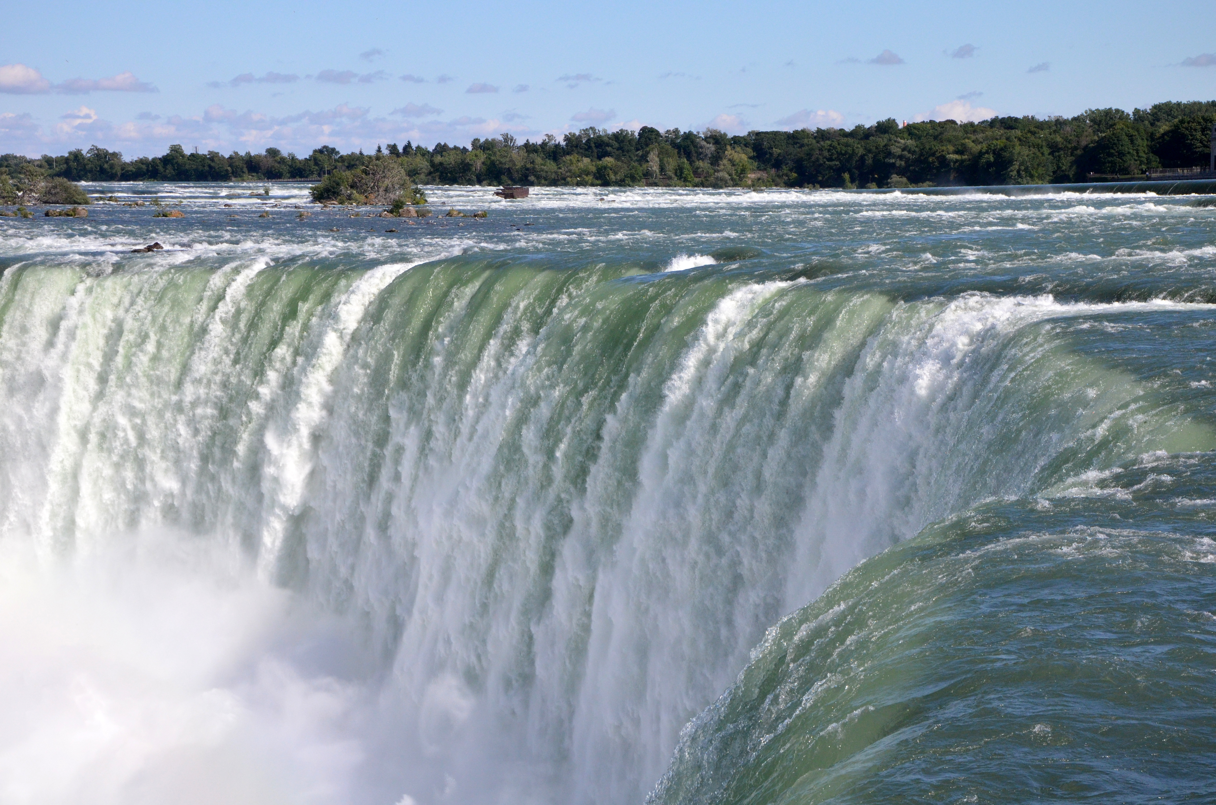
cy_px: 402
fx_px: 2528
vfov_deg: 18.1
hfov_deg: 27.0
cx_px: 608
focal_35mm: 75
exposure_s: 1/1600
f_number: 10
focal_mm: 50
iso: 1250
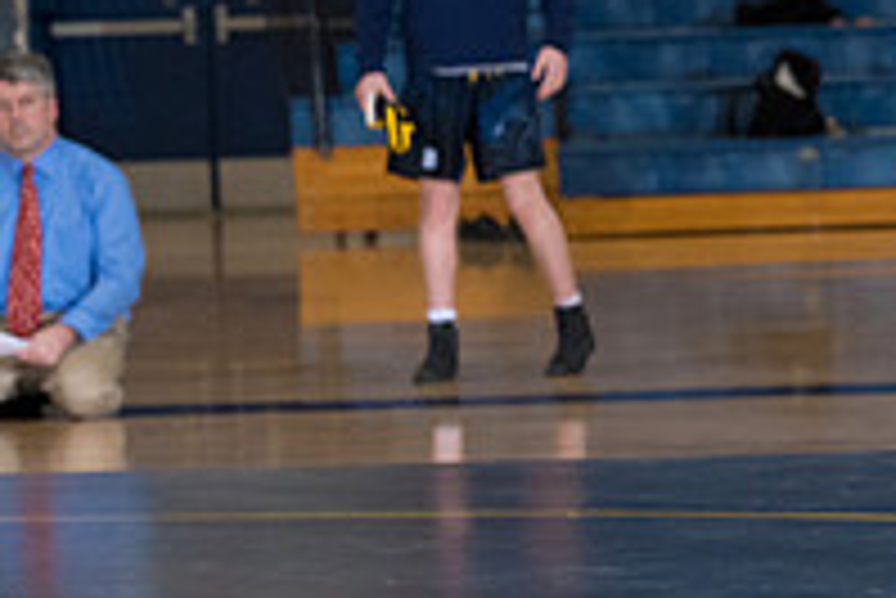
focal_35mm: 320
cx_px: 1261
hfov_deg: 6.4
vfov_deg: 4.3
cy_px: 303
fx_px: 7970
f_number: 5.6
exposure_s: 1/250
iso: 1250
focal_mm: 110
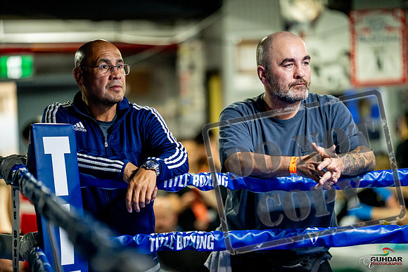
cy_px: 136
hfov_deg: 13.7
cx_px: 204
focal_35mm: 150
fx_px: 1700
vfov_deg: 9.2
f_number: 2
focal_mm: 150
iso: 4000
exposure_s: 1/1000
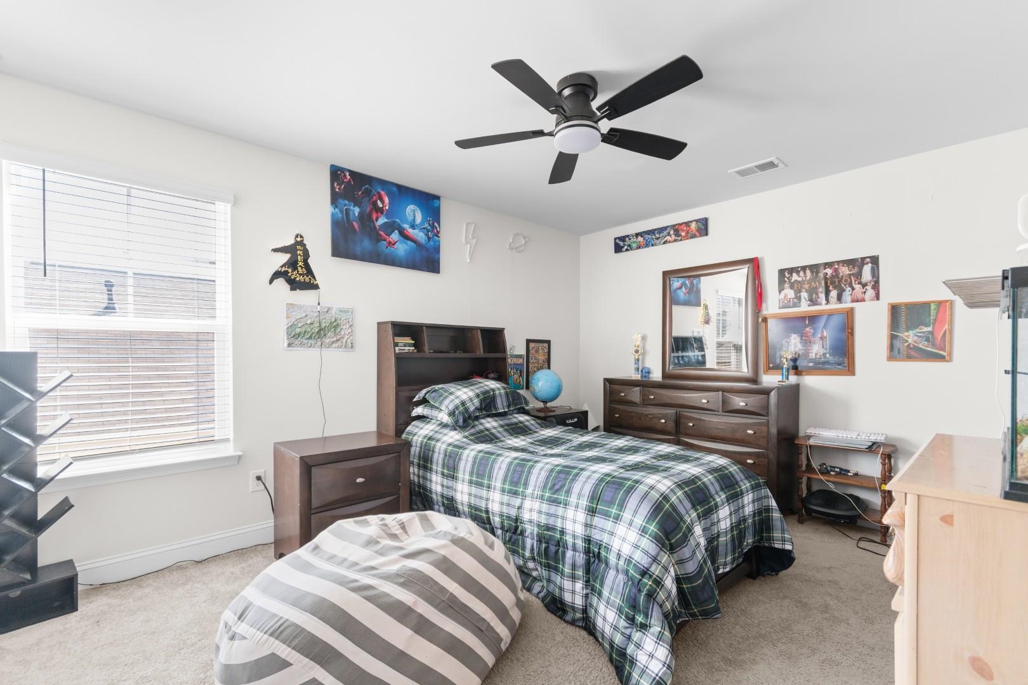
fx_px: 428
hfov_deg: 100.4
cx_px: 514
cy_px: 342
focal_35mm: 15
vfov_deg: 77.3
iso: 100
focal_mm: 10
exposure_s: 1/3
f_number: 4.5
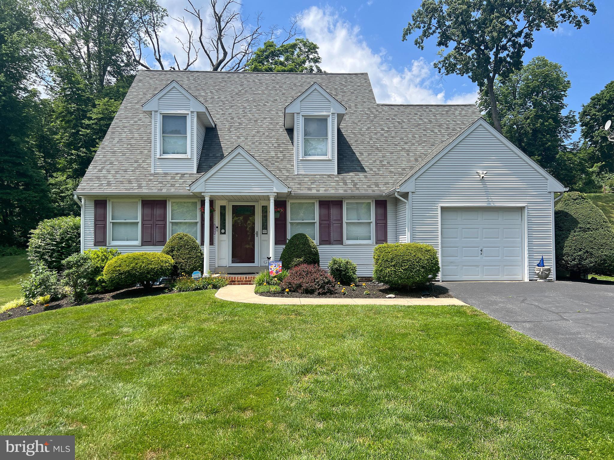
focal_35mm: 26
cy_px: 230
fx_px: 461
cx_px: 307
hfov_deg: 67.3
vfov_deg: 53.1
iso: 50
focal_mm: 5.7
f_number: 1.5
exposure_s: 1/3257
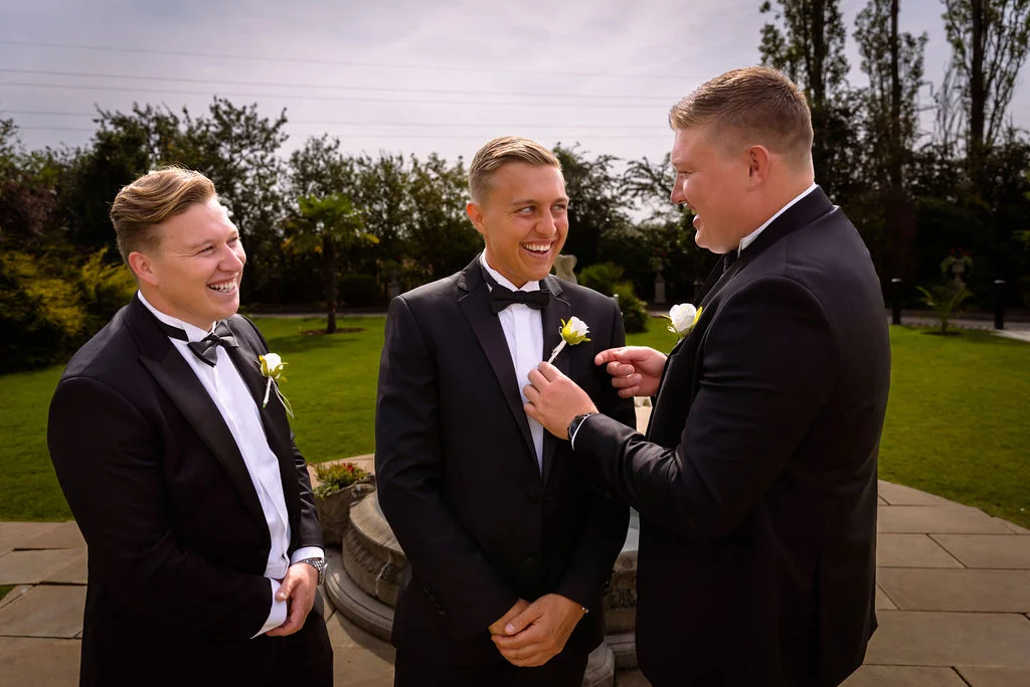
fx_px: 801
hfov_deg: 65.5
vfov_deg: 46.4
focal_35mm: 28
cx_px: 515
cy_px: 344
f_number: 5
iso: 100
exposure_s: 1/640
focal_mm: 28
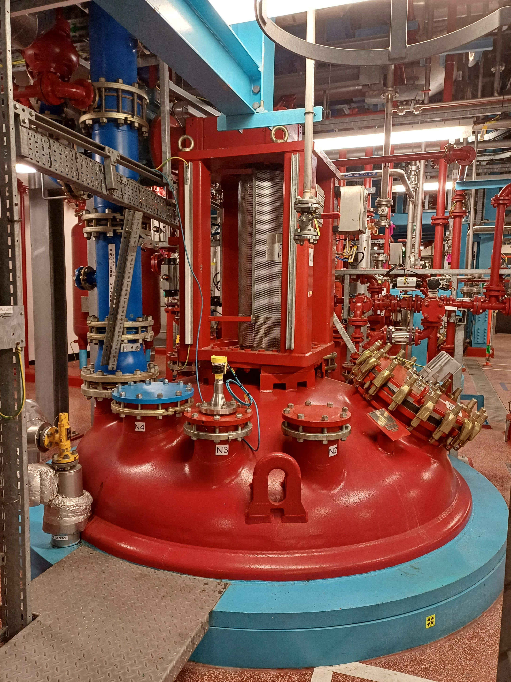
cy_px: 341
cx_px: 256
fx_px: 492
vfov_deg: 69.4
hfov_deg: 54.9
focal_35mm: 25
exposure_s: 1/50
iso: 320
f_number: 1.8
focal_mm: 4.65
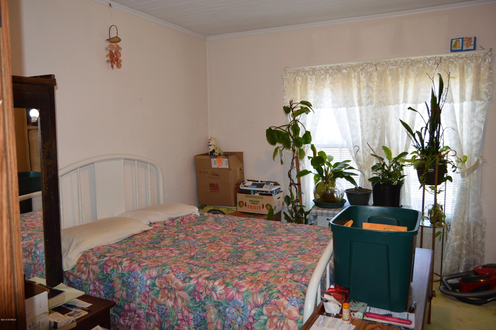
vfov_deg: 47.8
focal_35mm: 27
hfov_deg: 67.4
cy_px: 165
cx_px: 248
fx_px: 372
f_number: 4
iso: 400
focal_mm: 18
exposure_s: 1/80
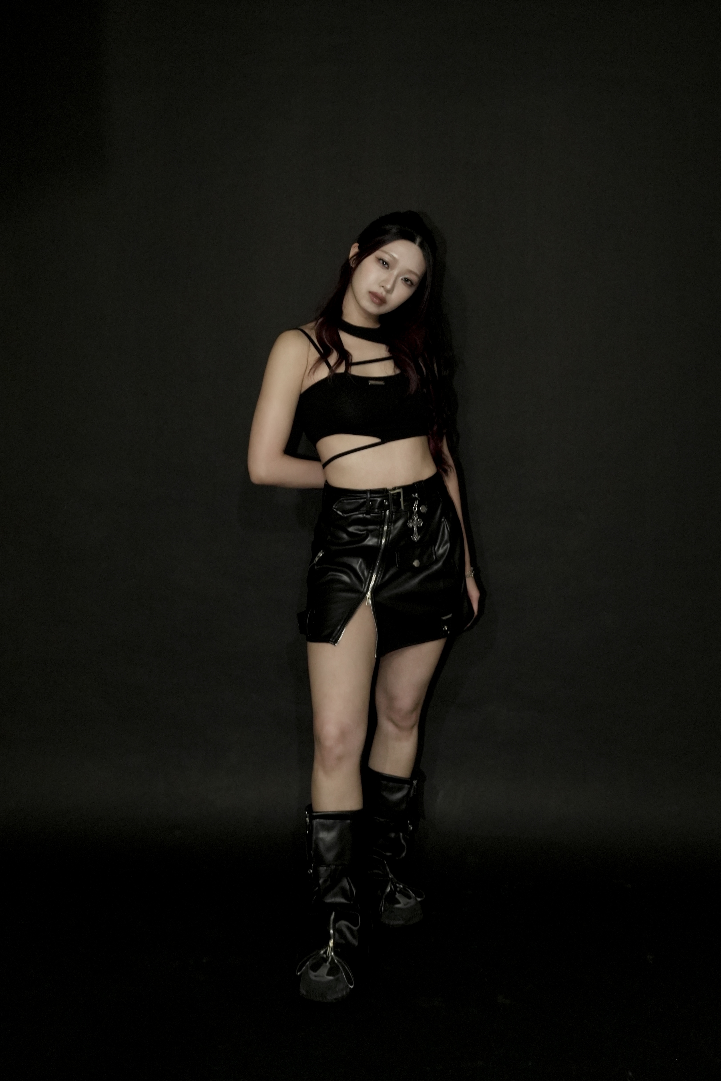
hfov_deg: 47.9
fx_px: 811
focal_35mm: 27
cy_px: 540
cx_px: 360
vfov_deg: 67.4
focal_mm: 27
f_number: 3.2
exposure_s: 1/100
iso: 2500
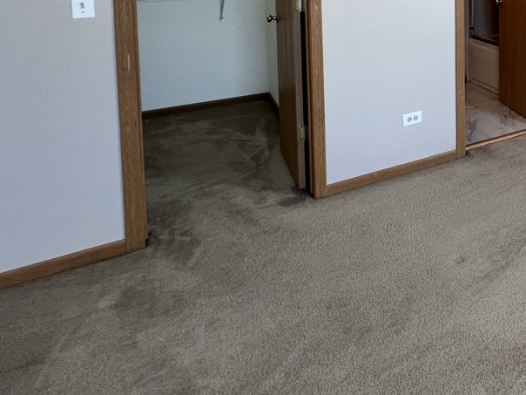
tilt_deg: -3.1
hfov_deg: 44.0
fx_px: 471
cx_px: 585
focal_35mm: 31
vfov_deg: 38.6
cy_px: -25
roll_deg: +0.0
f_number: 1.8
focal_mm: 1.57
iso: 125
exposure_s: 1/120
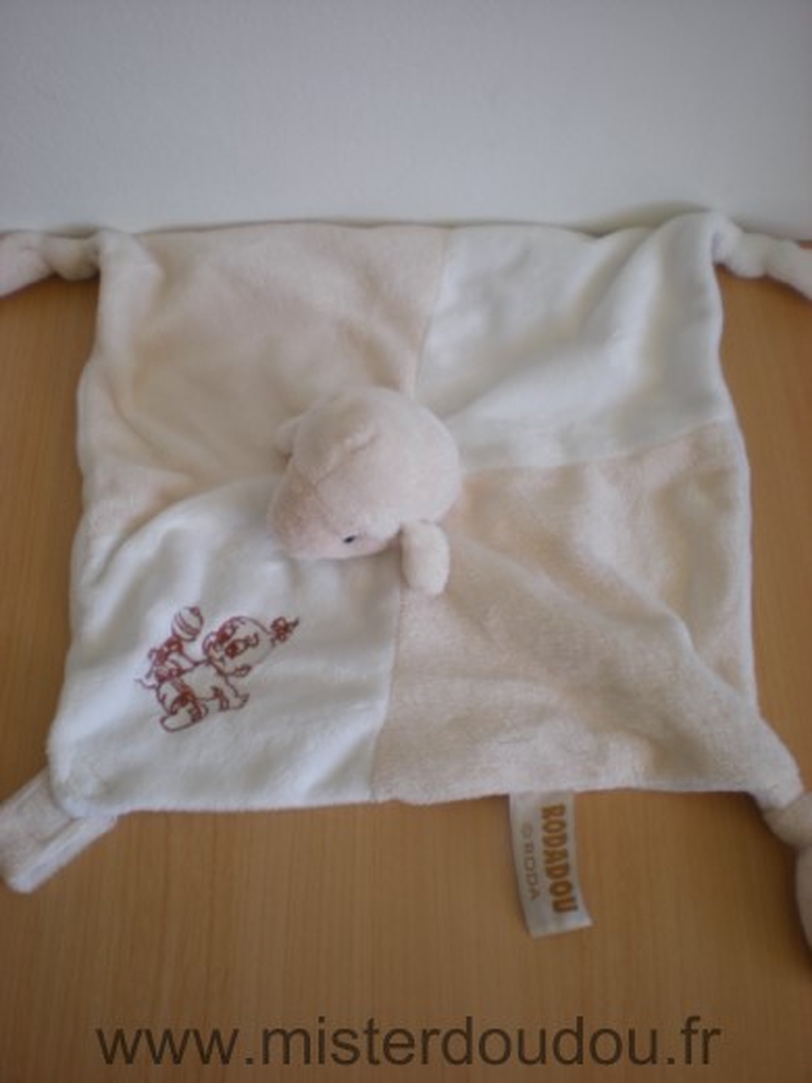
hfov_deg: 37.7
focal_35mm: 38
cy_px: 542
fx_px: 1189
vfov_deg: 49.0
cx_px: 406
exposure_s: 1/54.2
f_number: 3.1
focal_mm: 6.3
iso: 64
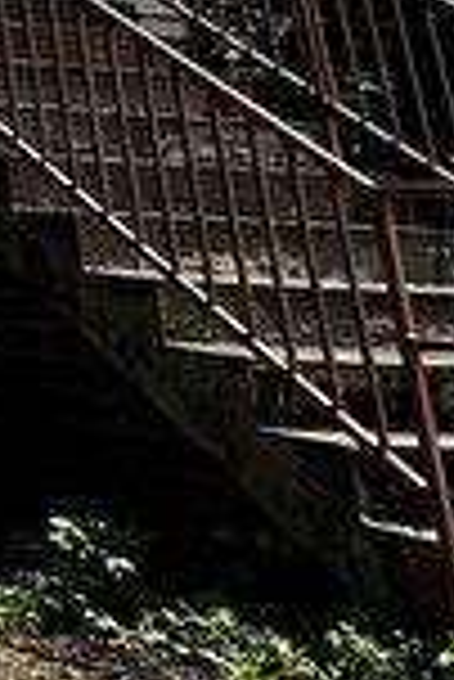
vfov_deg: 22.9
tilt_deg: +17.3
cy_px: -243
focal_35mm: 77
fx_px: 1453
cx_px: -895
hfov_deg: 11.2
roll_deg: -3.2
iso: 50
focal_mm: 2.22
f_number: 2.2
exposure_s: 1/895
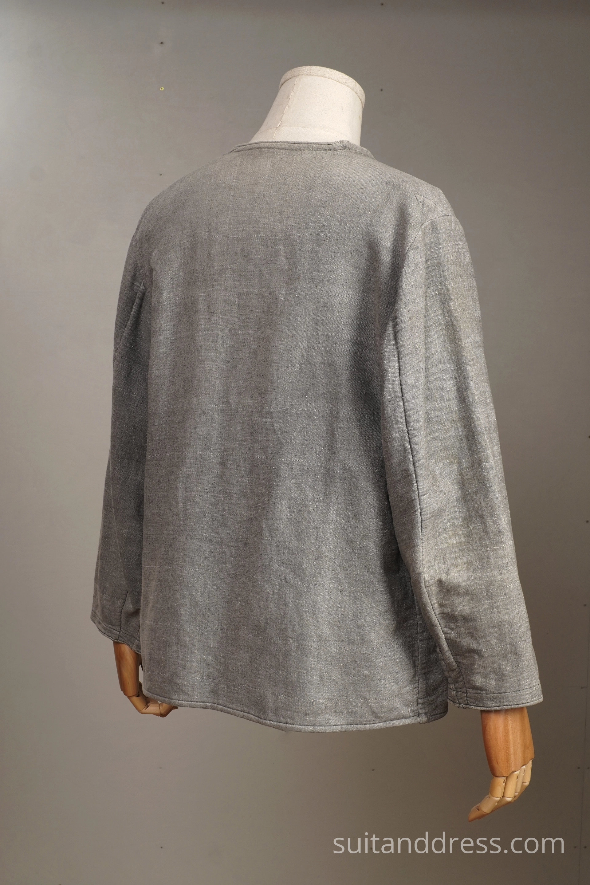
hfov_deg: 28.1
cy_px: 442
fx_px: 1180
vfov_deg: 41.1
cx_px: 295
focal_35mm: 48
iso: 320
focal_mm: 32
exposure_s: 1/20
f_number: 9
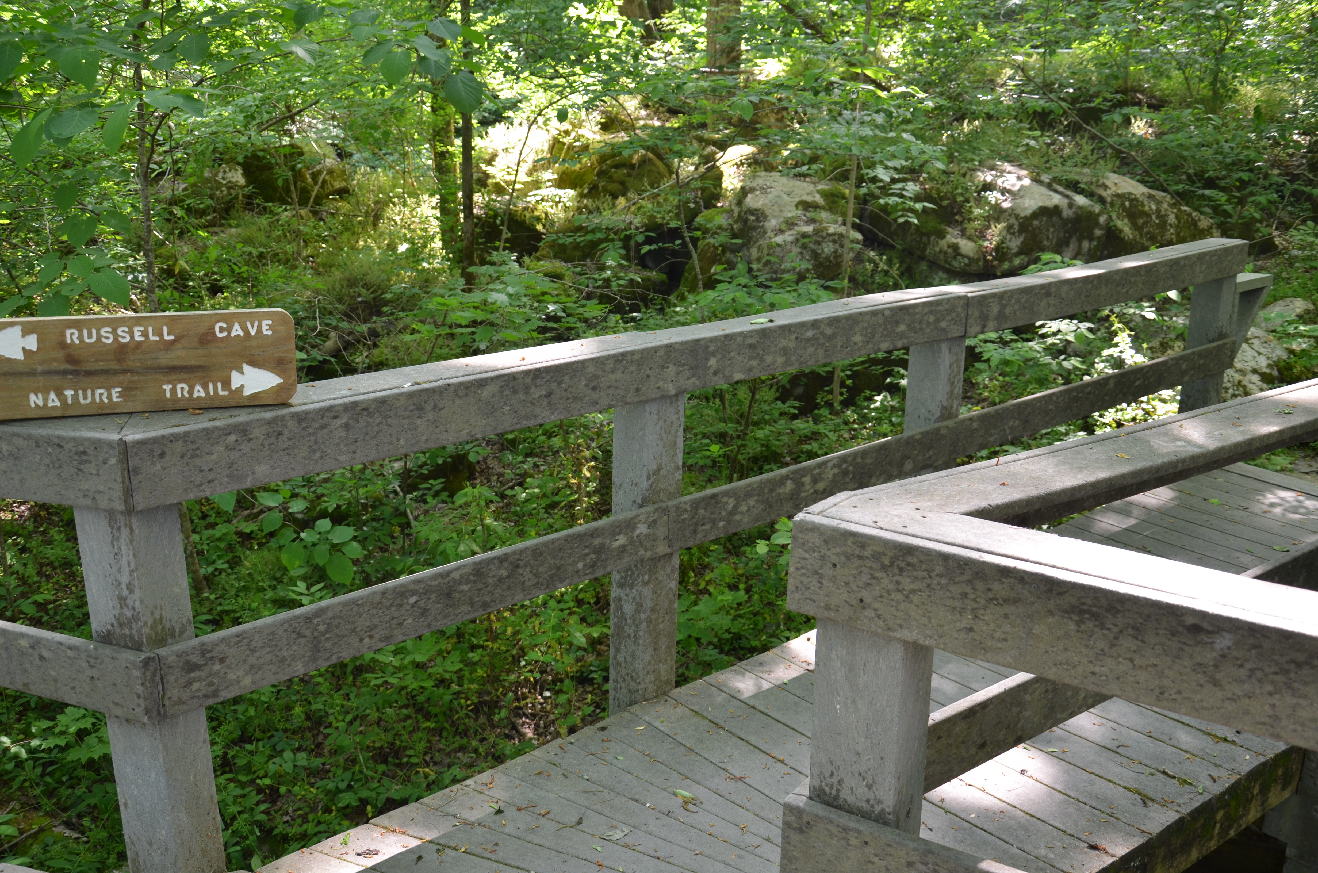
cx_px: 659
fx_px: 1151
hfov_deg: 59.6
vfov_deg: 41.5
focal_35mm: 32
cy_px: 436
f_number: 4.5
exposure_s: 1/80
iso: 400
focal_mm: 21
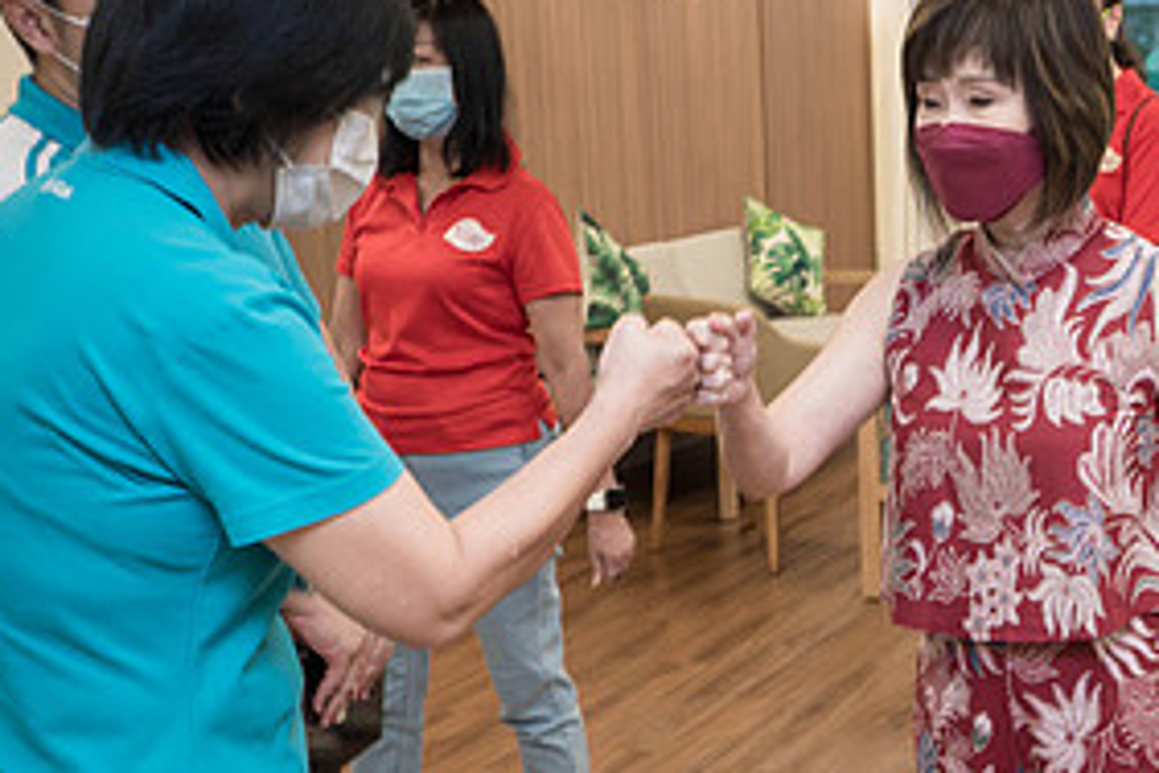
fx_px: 2414
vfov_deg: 18.1
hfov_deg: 26.4
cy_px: 508
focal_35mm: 75
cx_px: 974
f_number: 2.8
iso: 400
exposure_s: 1/125
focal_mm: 17
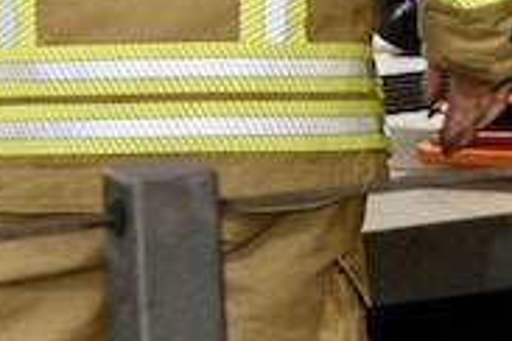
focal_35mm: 335
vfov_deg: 4.1
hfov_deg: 6.1
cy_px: -247
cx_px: 630
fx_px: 4764
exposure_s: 1/125
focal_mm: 60
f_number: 4
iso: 5000
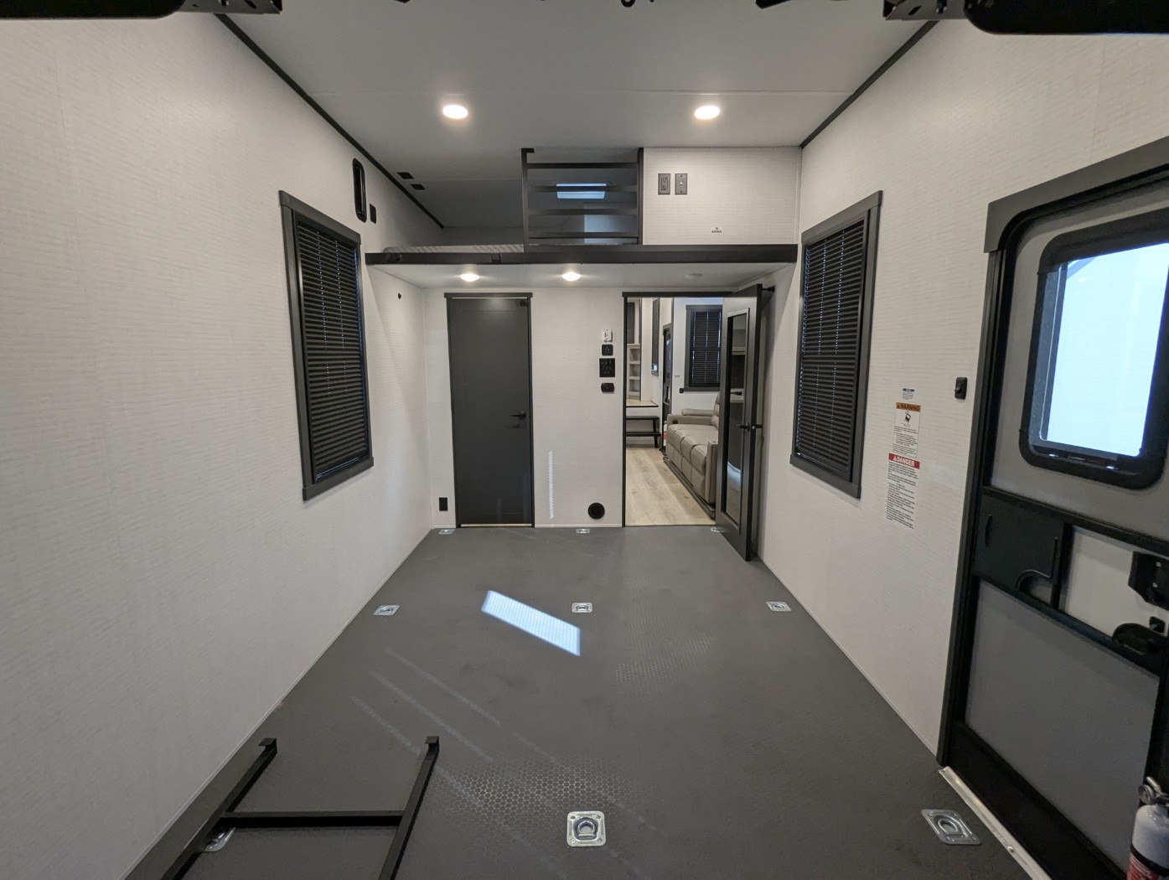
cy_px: 440
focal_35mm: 16
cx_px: 584
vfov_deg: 78.2
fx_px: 541
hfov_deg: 94.4
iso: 170
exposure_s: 1/66.5
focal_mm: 2.35
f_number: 2.2
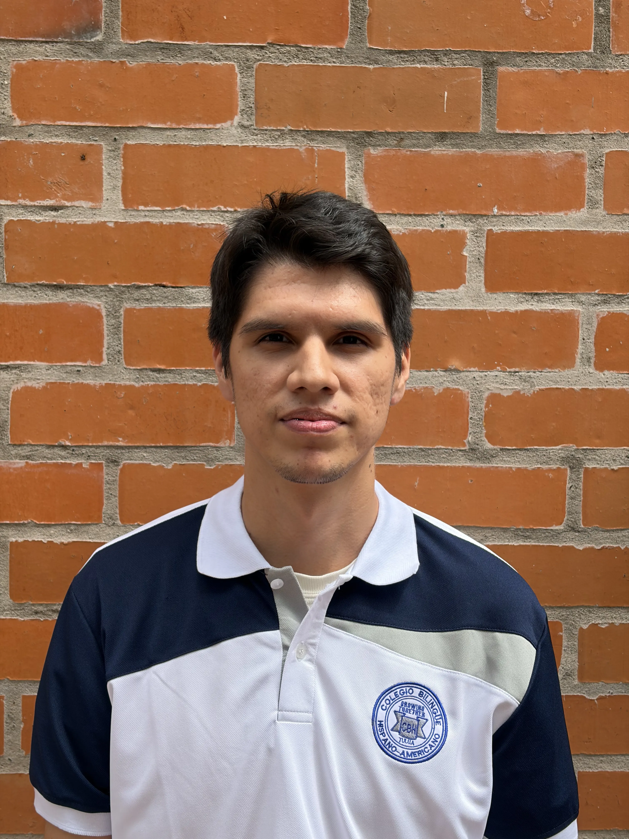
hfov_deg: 28.0
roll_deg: -0.7
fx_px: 1260
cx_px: 314
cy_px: 420
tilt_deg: -5.0
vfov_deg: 36.8
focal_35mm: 52
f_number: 1.6
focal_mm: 5.96
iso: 32
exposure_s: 1/660
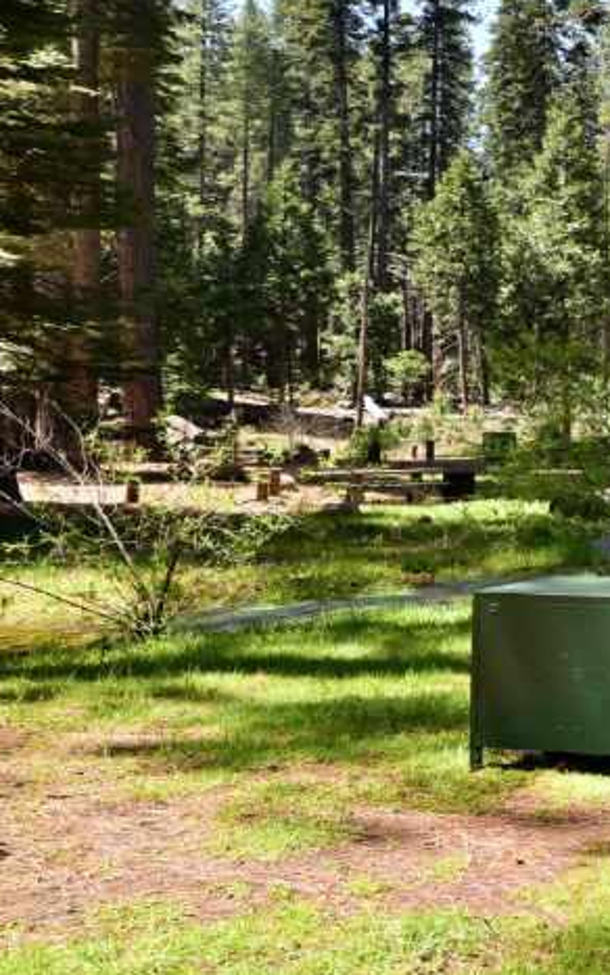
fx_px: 1170
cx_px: 1070
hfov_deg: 21.0
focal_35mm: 44
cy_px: 382
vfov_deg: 45.0
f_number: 8
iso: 100
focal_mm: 14
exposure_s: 1/80
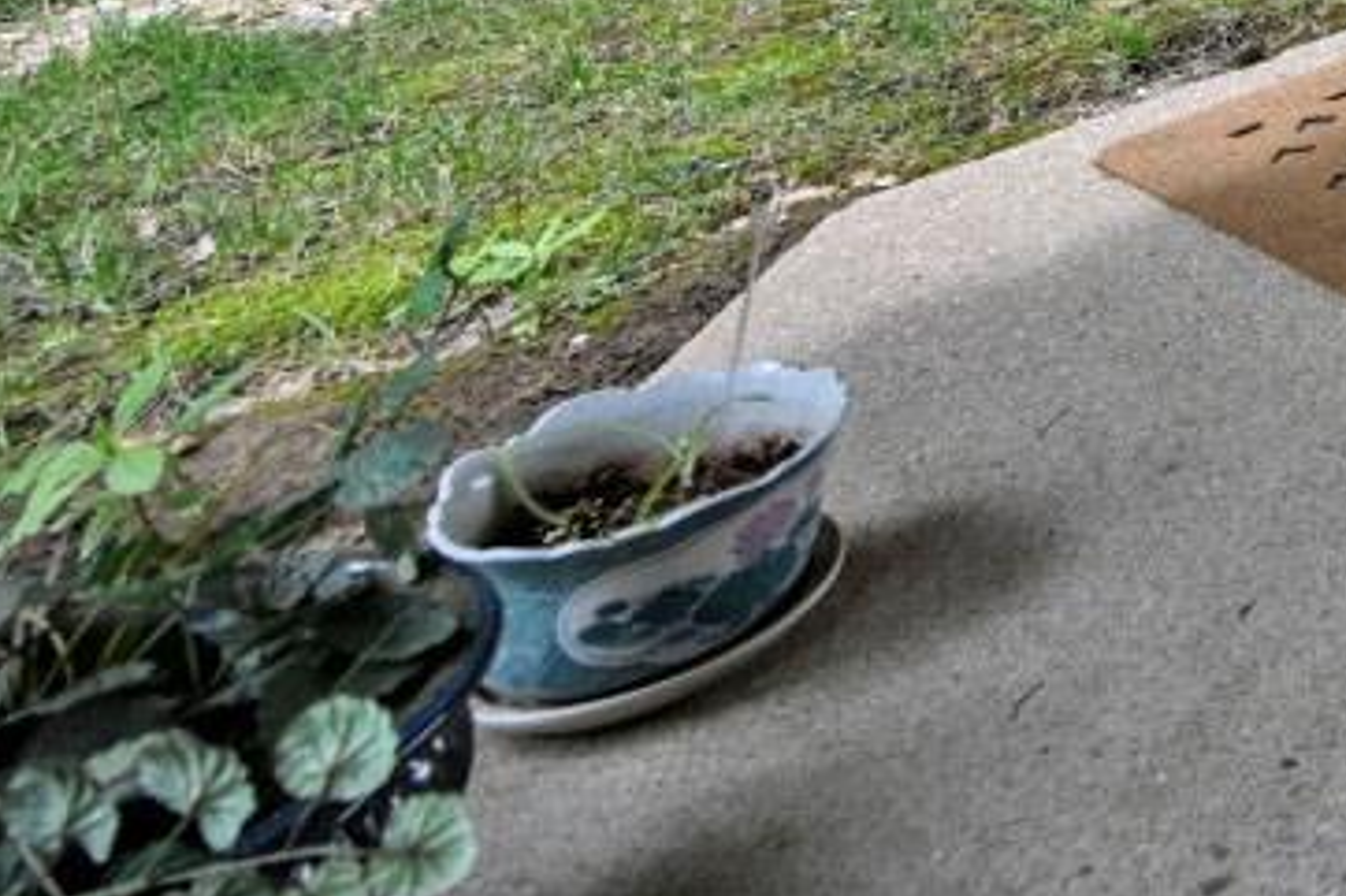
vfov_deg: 16.9
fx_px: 2167
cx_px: 2707
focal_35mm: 58
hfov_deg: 19.2
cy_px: -922
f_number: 4
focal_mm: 14
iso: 220
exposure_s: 1/250
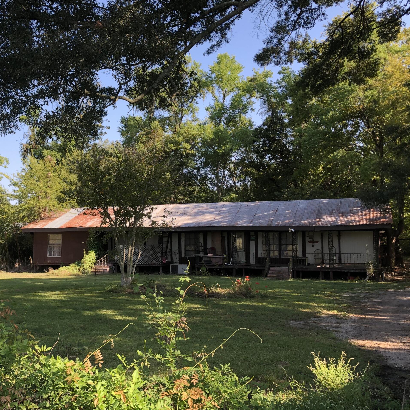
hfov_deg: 42.3
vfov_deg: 42.8
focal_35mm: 39
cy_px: 204
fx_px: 523
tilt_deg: +4.9
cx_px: 140
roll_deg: +1.1
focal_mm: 3.99
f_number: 1.8
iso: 20
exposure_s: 1/223
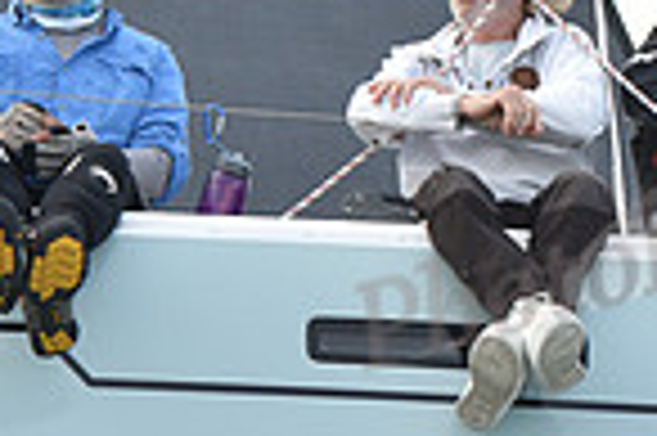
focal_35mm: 278
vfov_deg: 4.9
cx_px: 126
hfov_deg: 7.4
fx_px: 5068
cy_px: 551
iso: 250
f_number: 4
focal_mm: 70
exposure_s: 1/400
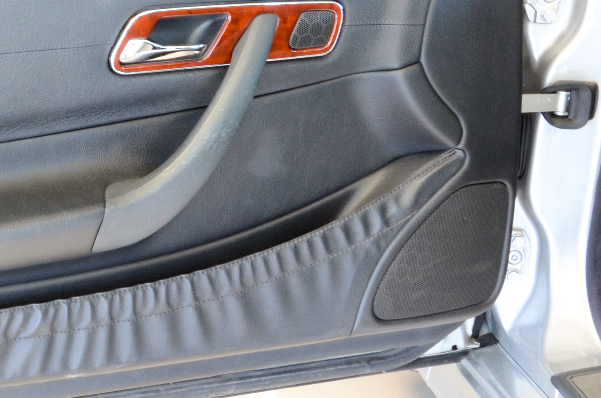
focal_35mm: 120
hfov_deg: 16.5
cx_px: -93
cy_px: 56
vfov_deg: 11.3
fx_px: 1999
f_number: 20
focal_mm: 30
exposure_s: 2
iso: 800
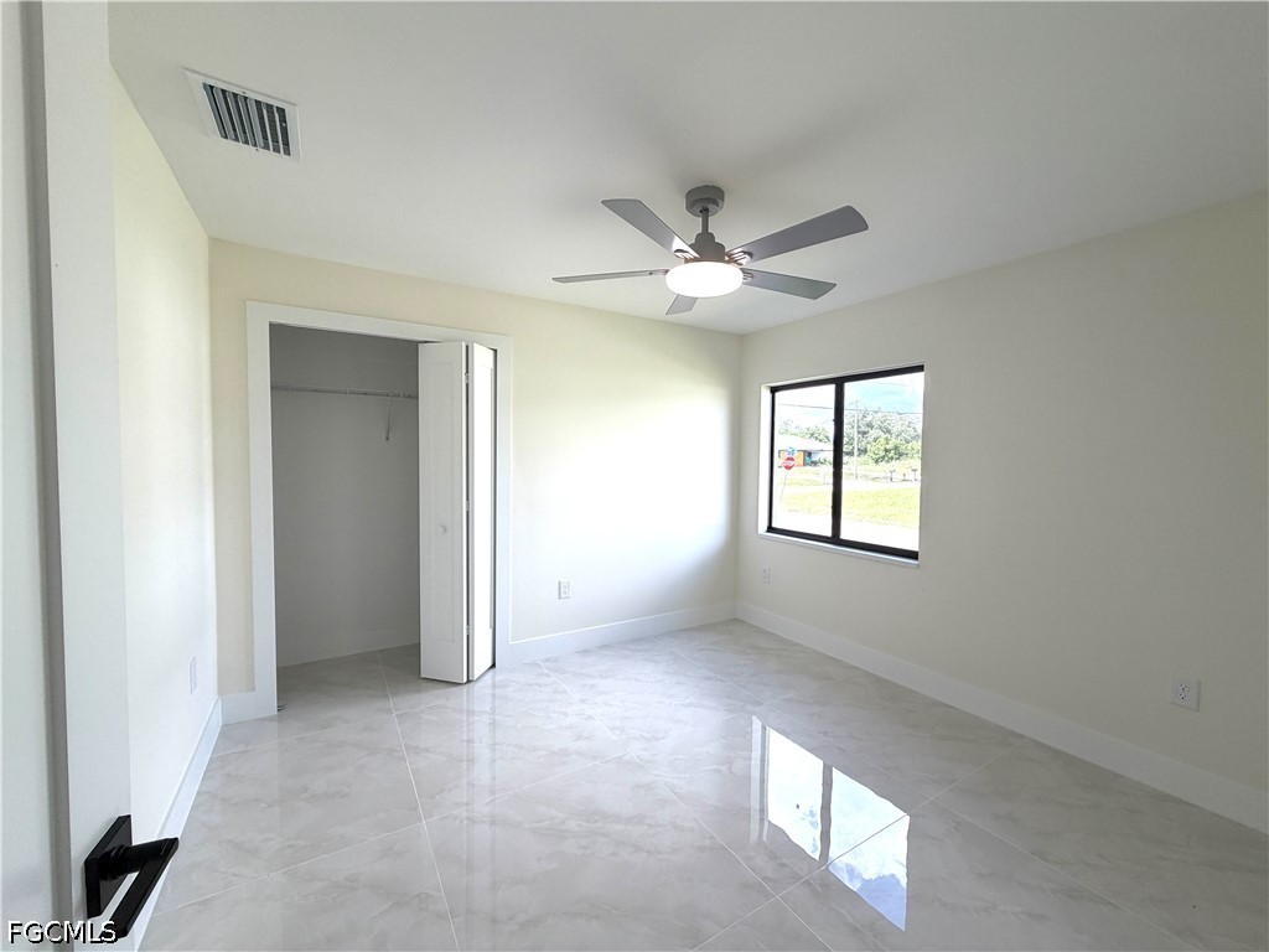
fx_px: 513
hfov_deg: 102.1
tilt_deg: -2.8
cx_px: 634
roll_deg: -2.1
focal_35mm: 14
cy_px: 476
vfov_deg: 85.7
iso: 50
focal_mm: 2.22
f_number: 2.2
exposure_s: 1/213
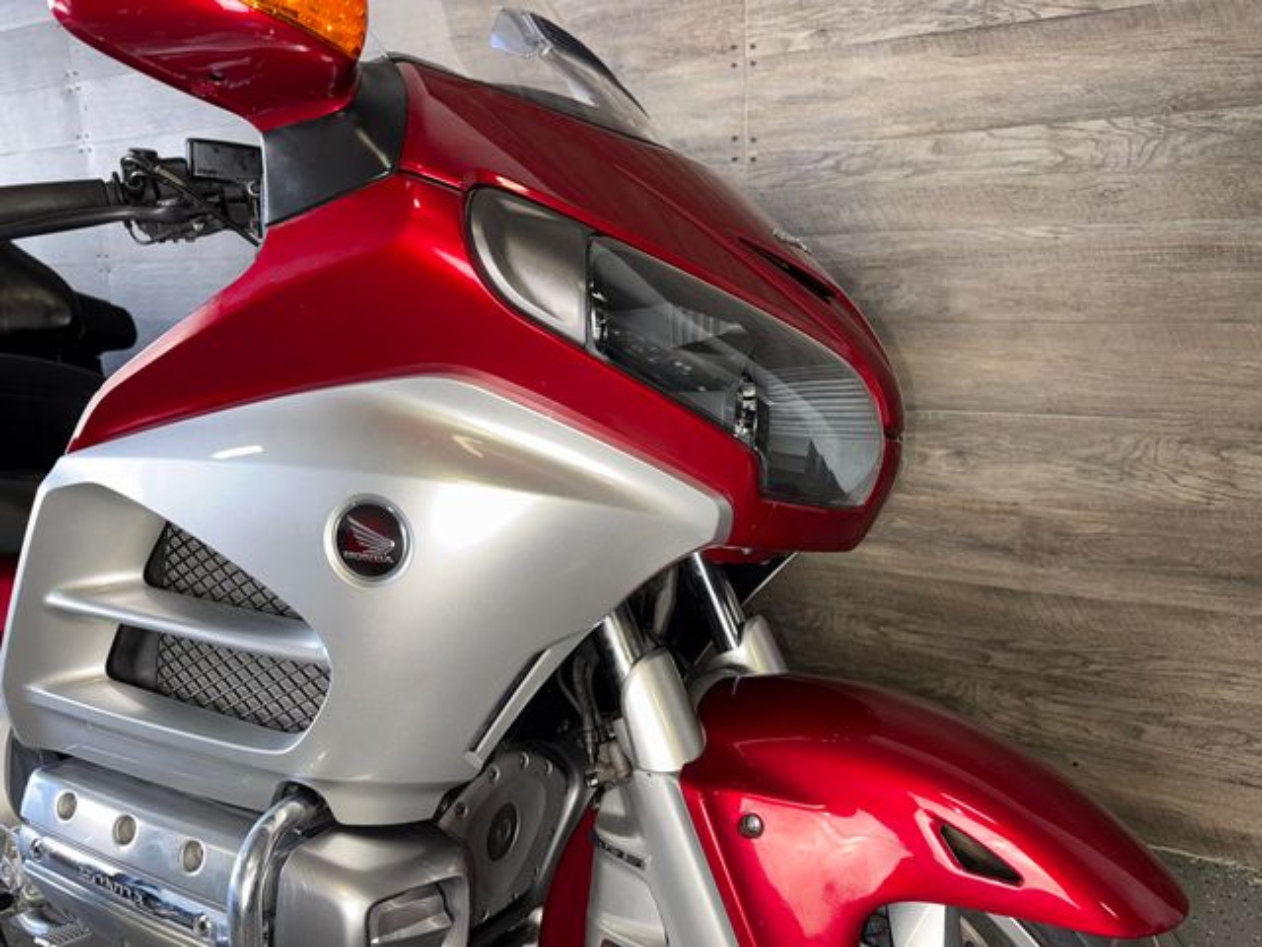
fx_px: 875
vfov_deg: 56.8
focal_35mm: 24
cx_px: 631
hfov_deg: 71.6
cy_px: 474
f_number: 1.78
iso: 50
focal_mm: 6.76
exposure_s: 1/27
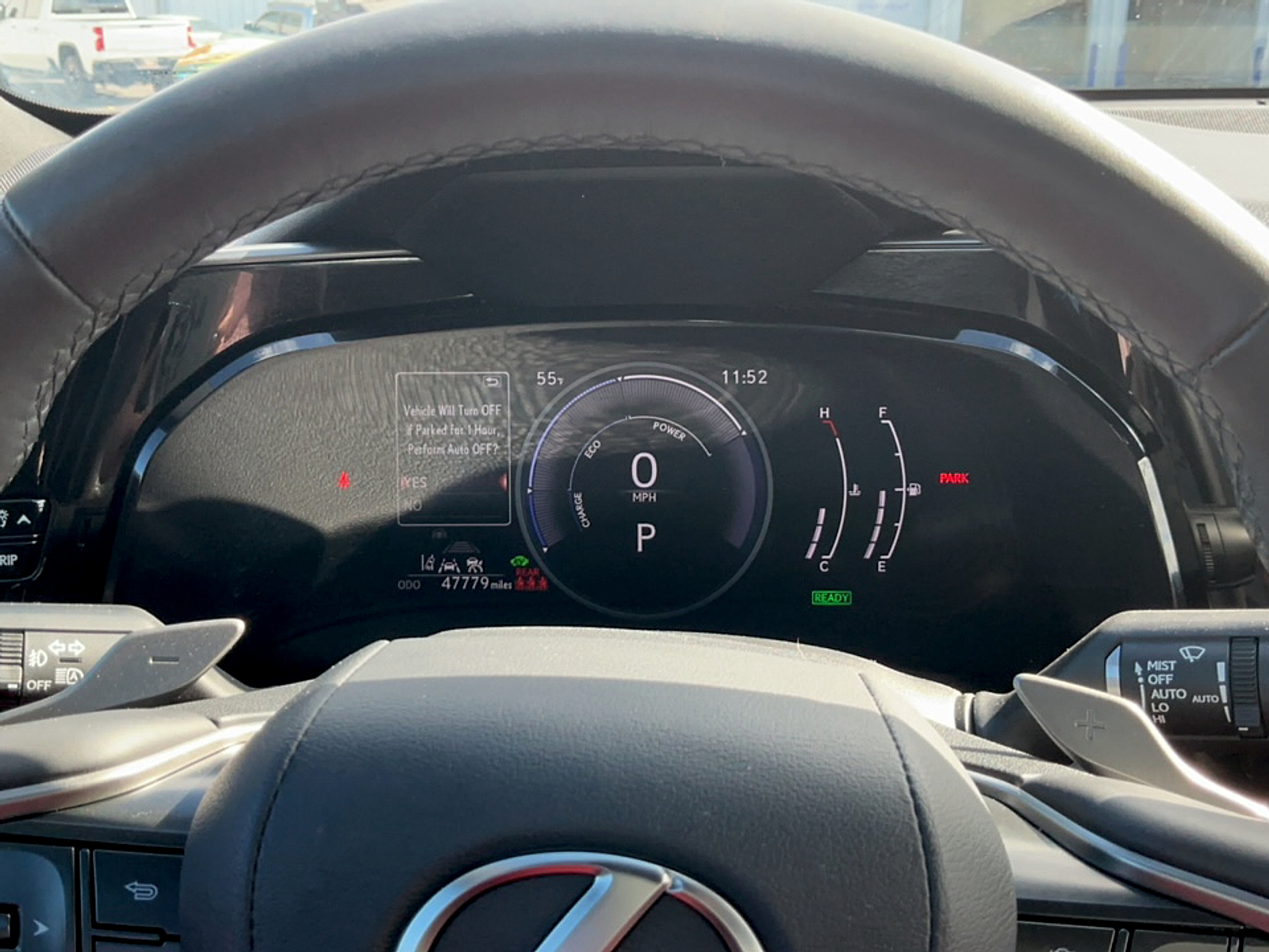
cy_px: 476
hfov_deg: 60.0
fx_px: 1100
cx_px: 634
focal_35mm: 30
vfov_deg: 46.8
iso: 40
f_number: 1.8
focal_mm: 3
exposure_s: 1/120
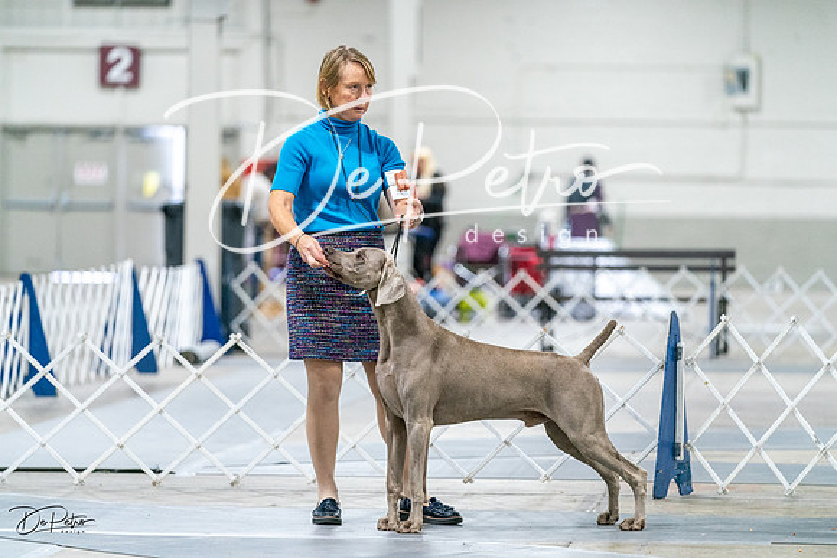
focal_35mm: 171
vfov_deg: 8.0
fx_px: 3976
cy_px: 279
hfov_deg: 12.0
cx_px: 418
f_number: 3.2
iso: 5000
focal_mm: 171
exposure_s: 1/200
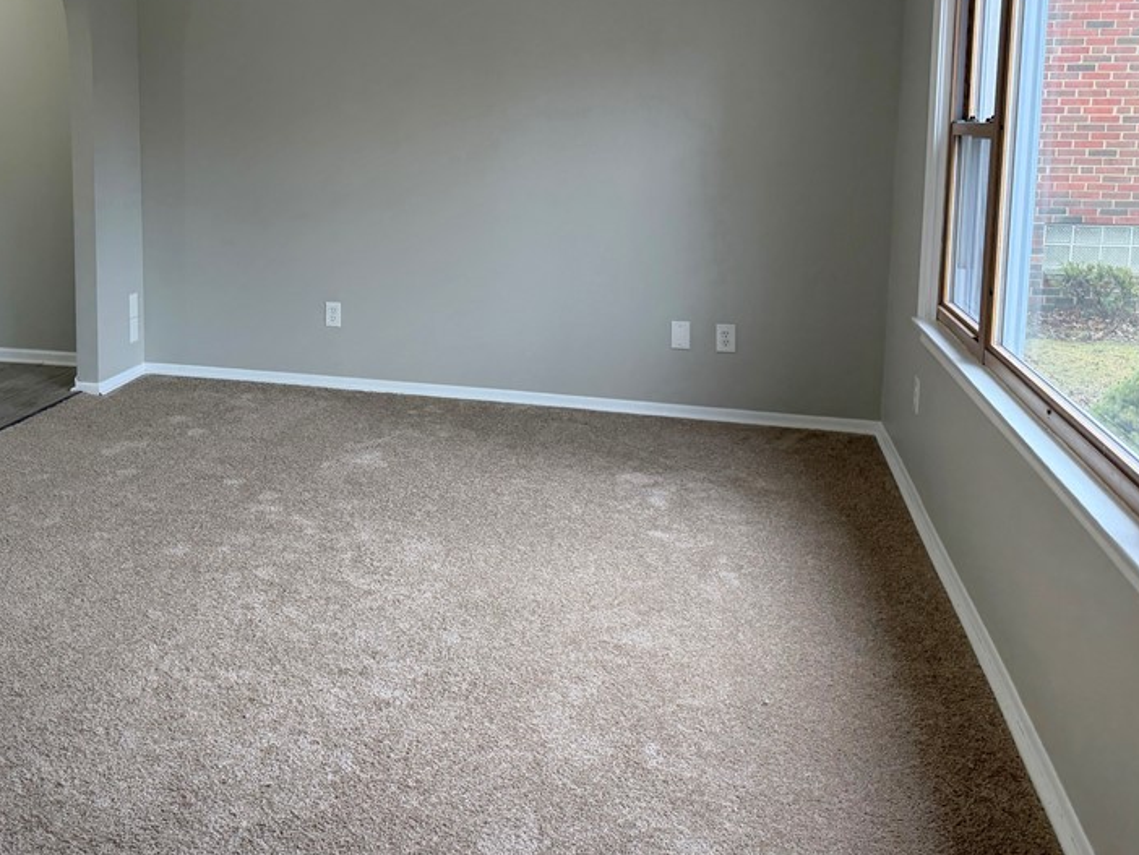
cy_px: 261
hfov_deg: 51.0
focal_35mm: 35
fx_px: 1152
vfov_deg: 40.0
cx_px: 328
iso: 200
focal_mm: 6.76
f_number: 1.78
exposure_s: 1/121
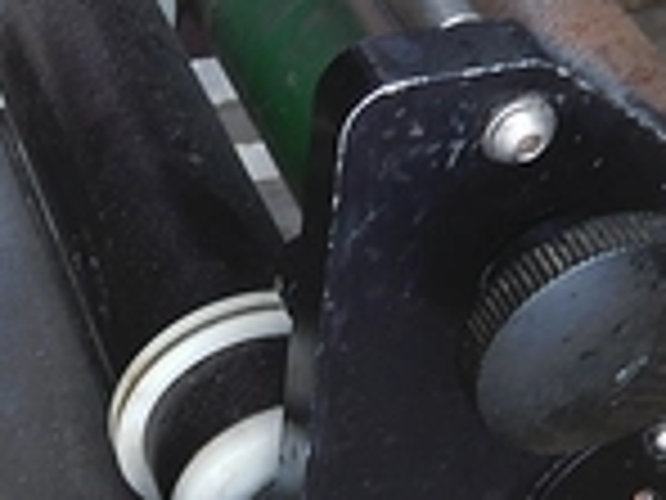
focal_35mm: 103
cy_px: 207
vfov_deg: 14.4
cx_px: 40
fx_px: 1982
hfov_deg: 18.7
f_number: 3.4
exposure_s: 1/30
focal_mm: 6.8
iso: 180
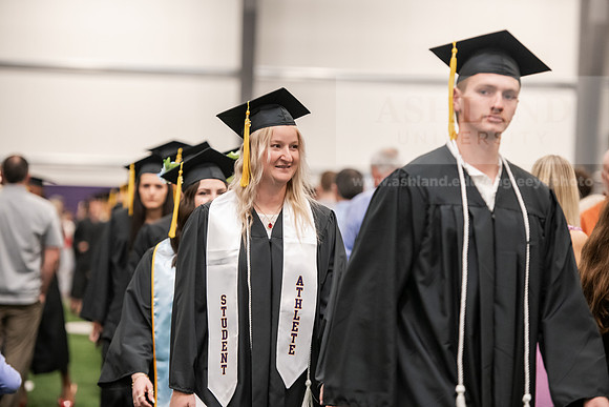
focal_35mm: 135
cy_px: 204
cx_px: 304
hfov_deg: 15.2
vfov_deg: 10.2
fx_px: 2284
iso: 2500
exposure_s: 1/200
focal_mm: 135
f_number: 3.2
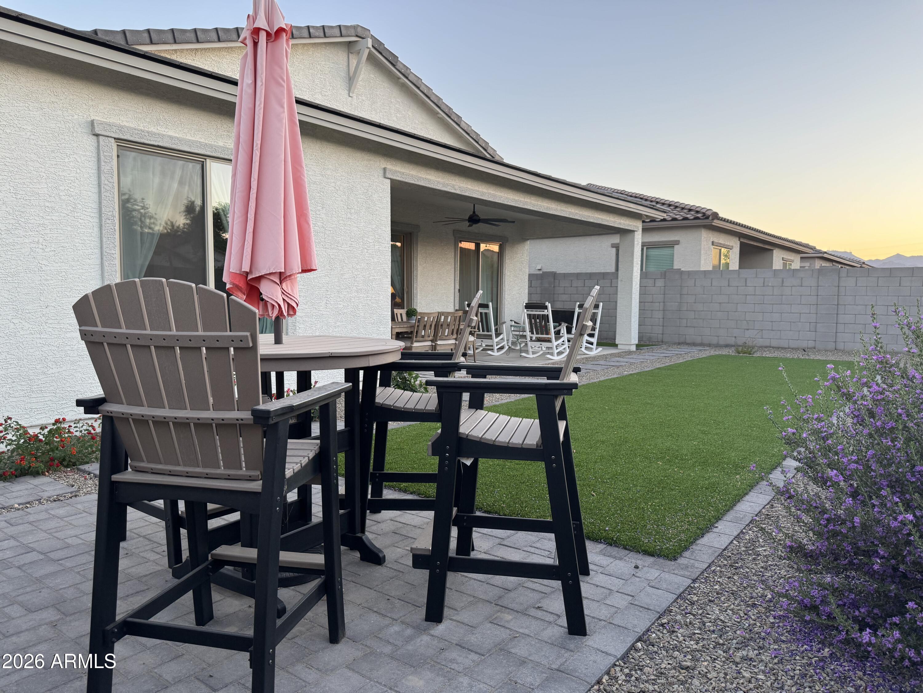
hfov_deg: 71.6
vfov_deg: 56.8
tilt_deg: -4.4
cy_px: 346
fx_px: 640
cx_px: 462
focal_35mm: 24
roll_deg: -0.7
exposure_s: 1/121
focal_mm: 6.76
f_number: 1.78
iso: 125
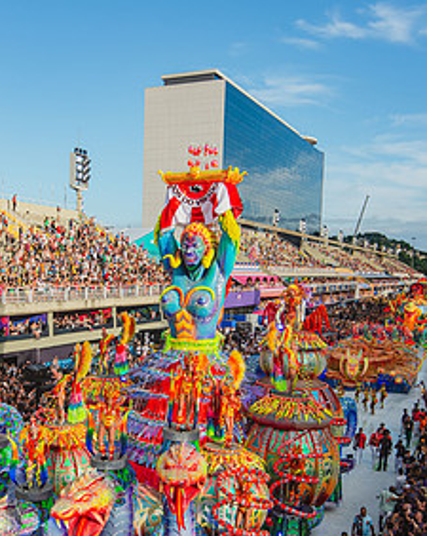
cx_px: 144
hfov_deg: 35.3
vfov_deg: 43.5
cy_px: 336
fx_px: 665
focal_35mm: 42
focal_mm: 28
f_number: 4
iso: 200
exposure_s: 1/1000
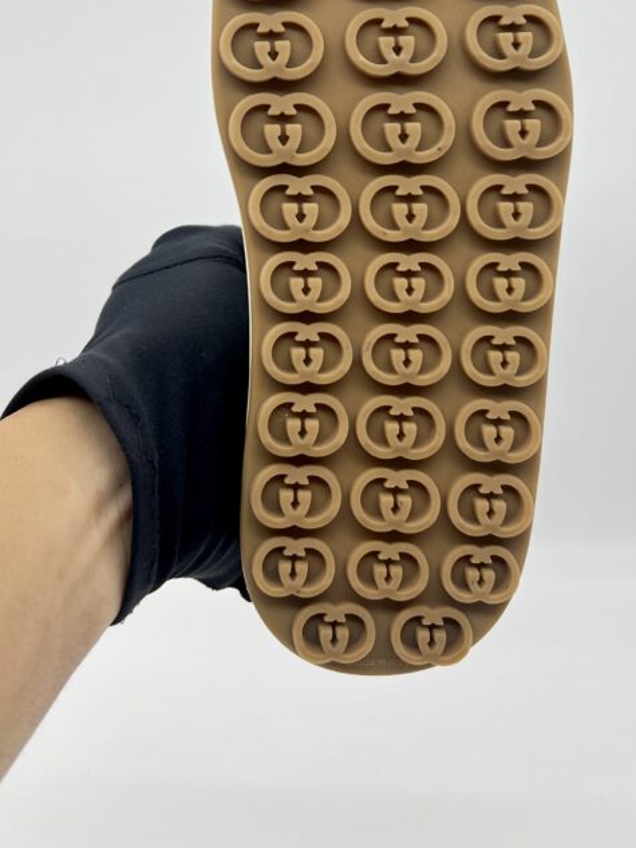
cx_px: 386
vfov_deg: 43.2
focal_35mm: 42
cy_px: 201
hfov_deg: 34.2
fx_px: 1030
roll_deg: -1.1
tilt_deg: -15.0
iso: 32
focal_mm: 5.7
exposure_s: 1/105
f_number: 1.5
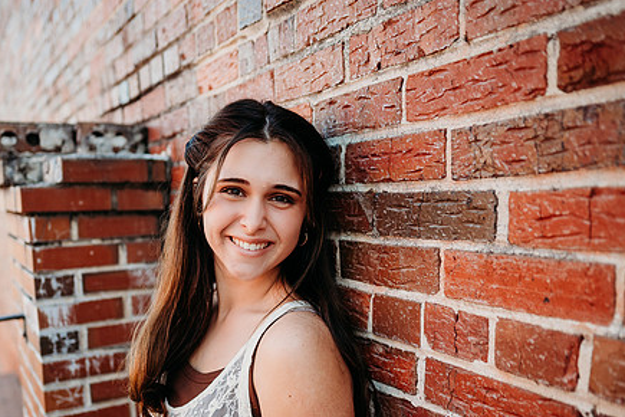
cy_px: 272
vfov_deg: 40.7
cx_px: 266
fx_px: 556
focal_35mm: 32
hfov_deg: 58.5
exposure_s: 1/400
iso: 100
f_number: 2.2
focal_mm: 24
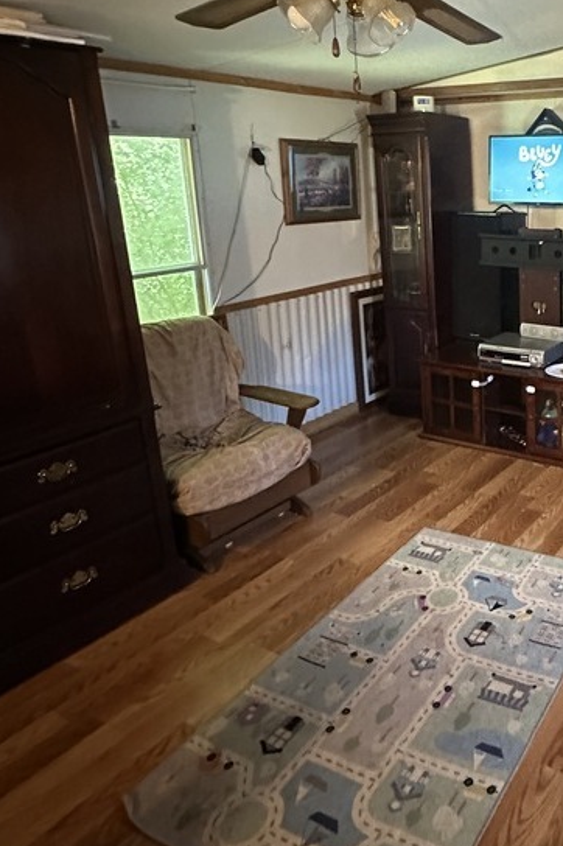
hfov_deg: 41.2
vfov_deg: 66.0
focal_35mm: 27
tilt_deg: -9.3
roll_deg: -0.3
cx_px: 572
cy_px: 297
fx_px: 634
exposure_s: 1/36
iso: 1250
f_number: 2.2
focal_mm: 2.22
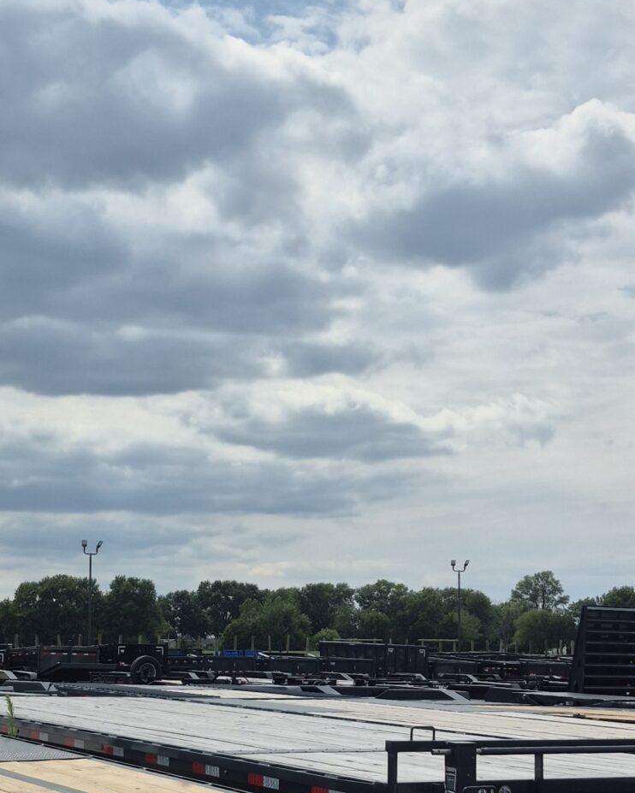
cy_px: 553
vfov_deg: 30.2
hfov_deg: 24.4
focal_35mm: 62
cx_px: 192
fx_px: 1456
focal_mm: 5.4
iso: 25
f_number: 1.8
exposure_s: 1/4128
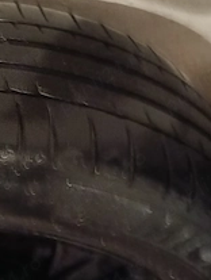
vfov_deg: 36.4
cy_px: 95
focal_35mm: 52
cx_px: 24
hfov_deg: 27.2
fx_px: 421
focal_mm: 3.98
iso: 2500
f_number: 1.8
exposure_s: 1/15
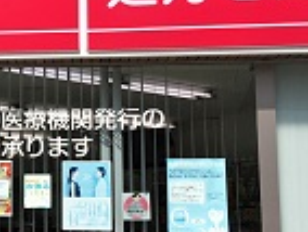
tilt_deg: +7.3
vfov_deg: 15.1
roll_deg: -1.6
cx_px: -54
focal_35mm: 98
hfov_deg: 19.0
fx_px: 873
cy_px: 106
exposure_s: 1/2024
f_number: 2.2
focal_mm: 4.15
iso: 25
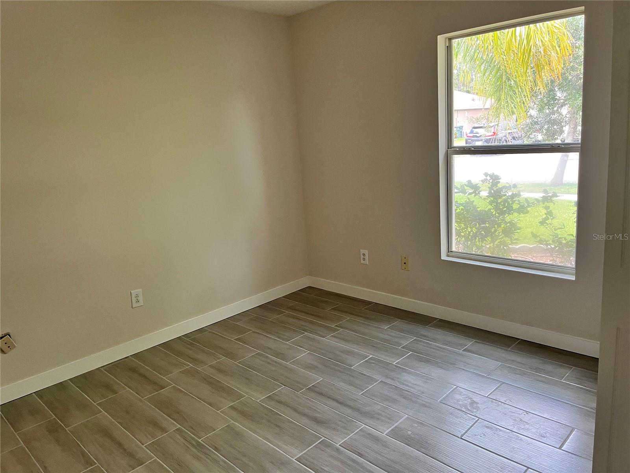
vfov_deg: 53.1
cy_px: 236
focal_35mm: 26
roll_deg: +5.3
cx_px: 315
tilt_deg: -12.1
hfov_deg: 67.3
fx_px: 473
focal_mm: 5.1
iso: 125
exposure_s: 1/96
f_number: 1.6
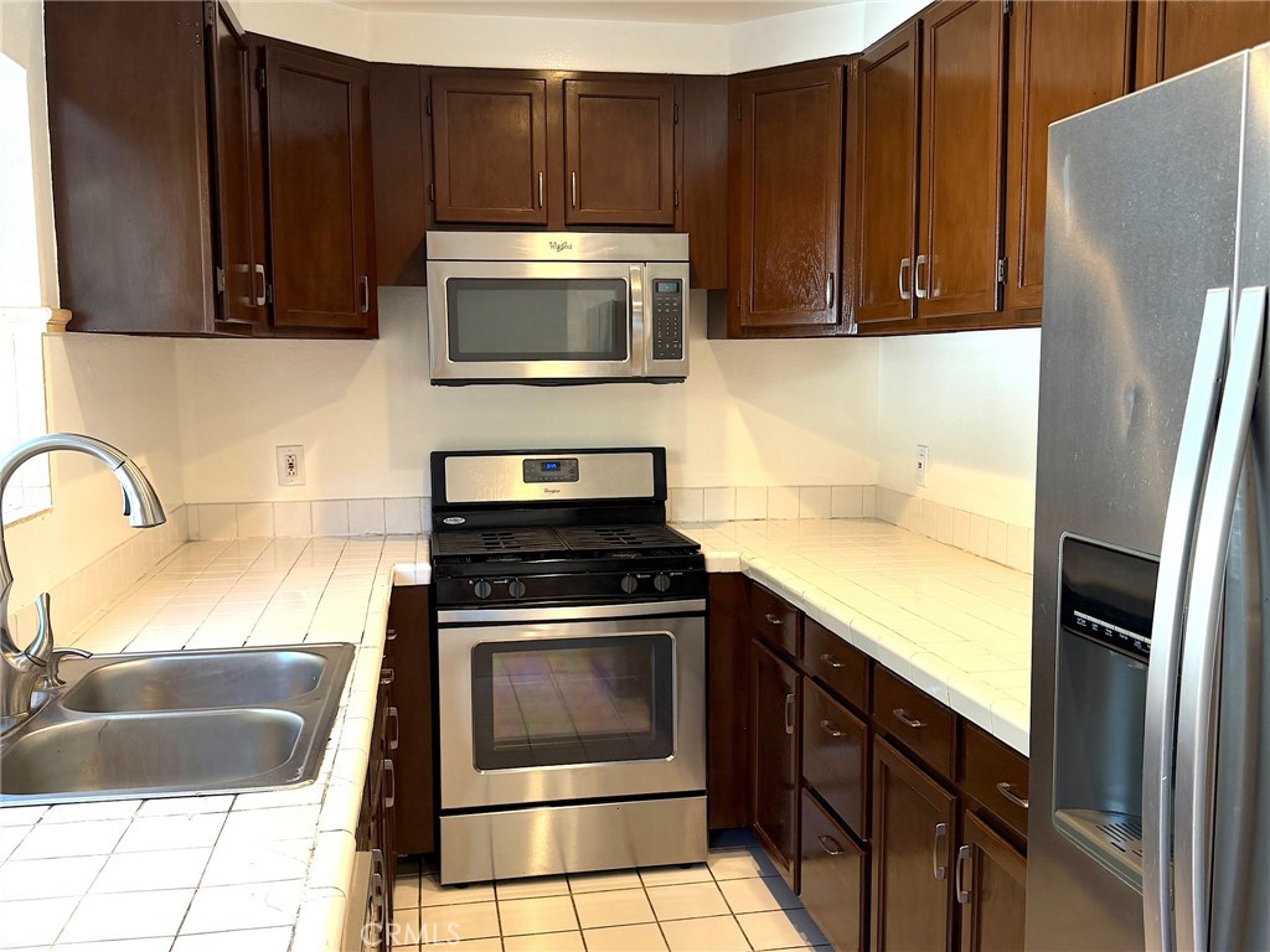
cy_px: 476
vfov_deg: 56.8
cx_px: 635
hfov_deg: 71.6
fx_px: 881
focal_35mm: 24
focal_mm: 6.76
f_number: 1.78
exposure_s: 1/120
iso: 160
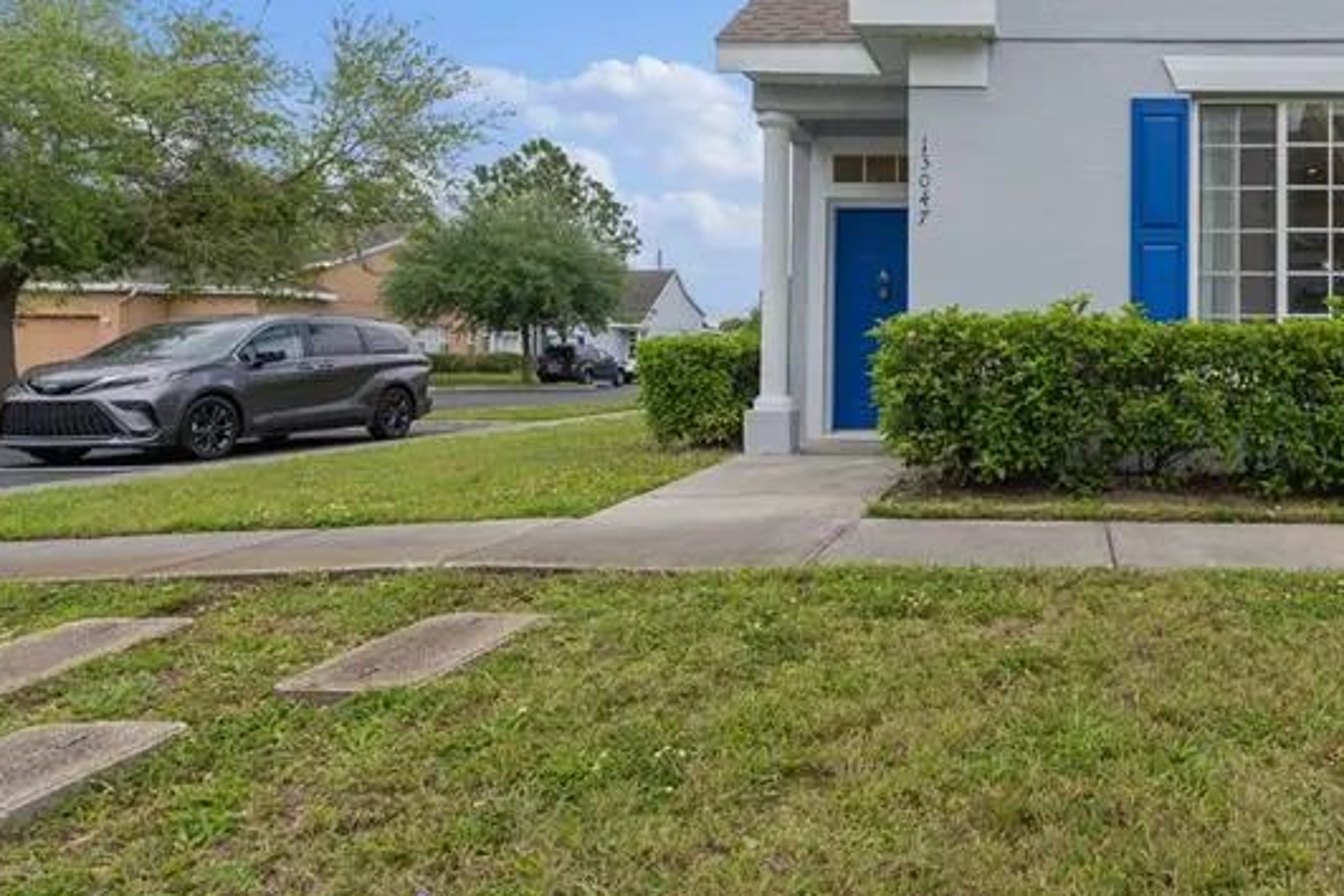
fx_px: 1008
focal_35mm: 27
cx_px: 1043
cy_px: 337
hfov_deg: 62.6
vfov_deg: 47.5
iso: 320
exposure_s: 1/640
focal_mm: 14
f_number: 8
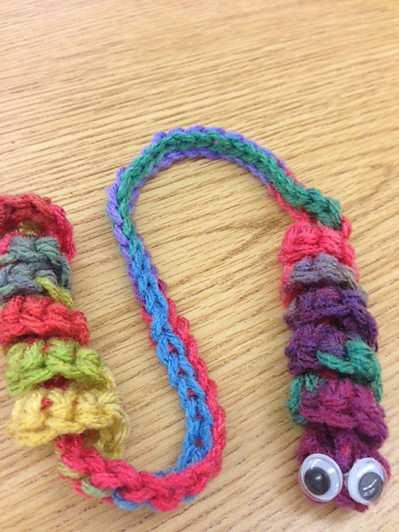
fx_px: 507
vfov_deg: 55.4
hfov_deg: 42.9
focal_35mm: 33
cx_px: 200
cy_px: 266
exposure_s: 1/20
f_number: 2.4
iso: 50
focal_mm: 4.12
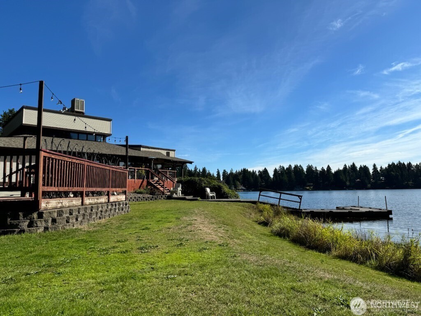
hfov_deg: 71.6
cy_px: 158
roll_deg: +0.8
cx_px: 210
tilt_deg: +5.8
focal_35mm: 24
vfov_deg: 56.8
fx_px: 292
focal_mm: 6.76
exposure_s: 1/5814
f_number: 1.78
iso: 80
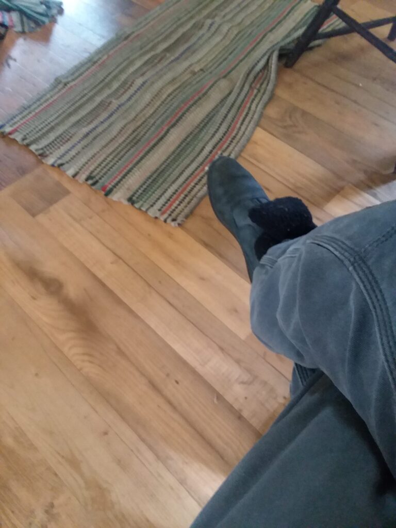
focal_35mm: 27
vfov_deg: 65.3
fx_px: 412
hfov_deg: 51.4
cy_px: 264
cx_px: 198
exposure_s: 1/15
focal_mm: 2.91
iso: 400
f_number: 1.9
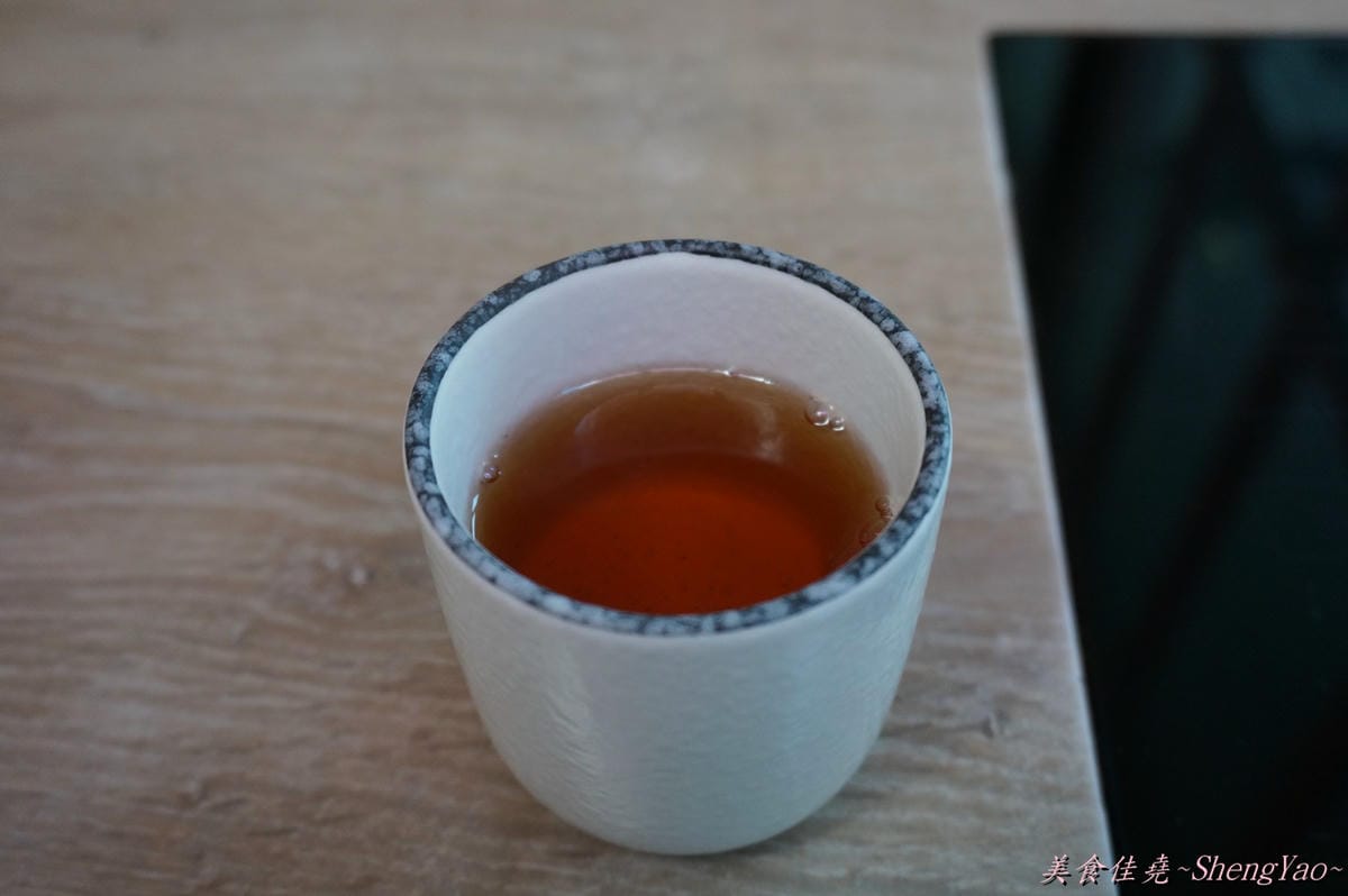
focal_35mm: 34
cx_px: 674
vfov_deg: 38.3
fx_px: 1291
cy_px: 448
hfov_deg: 55.1
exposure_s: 1/160
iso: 800
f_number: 4.5
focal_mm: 23
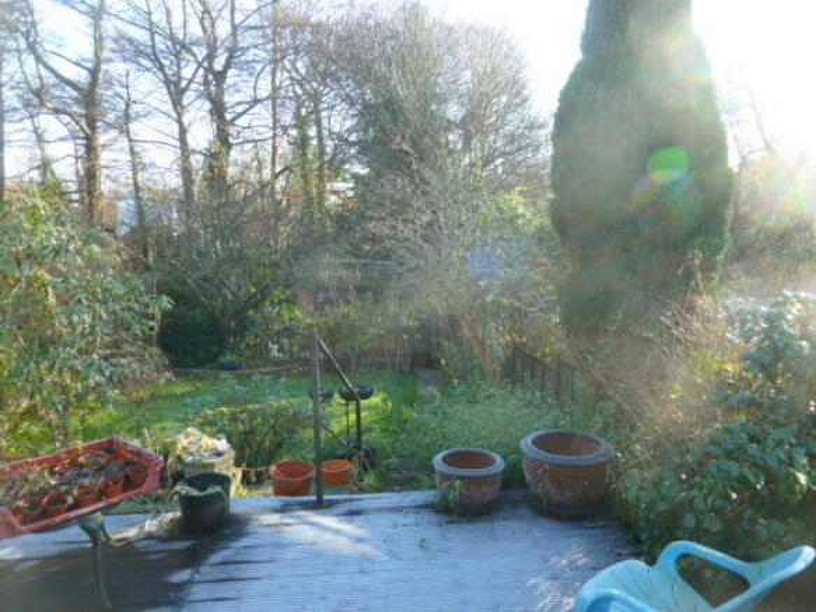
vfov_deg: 54.9
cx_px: 408
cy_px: 306
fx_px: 589
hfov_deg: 69.4
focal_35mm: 25
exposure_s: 1/80
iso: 80
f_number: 3.3
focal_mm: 4.1
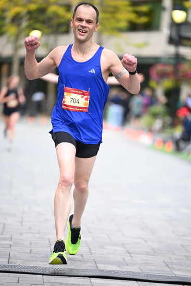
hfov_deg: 7.2
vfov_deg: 10.8
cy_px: 143
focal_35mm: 190
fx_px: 1511
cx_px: 96
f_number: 2.8
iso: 1250
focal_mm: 190
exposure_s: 1/1250
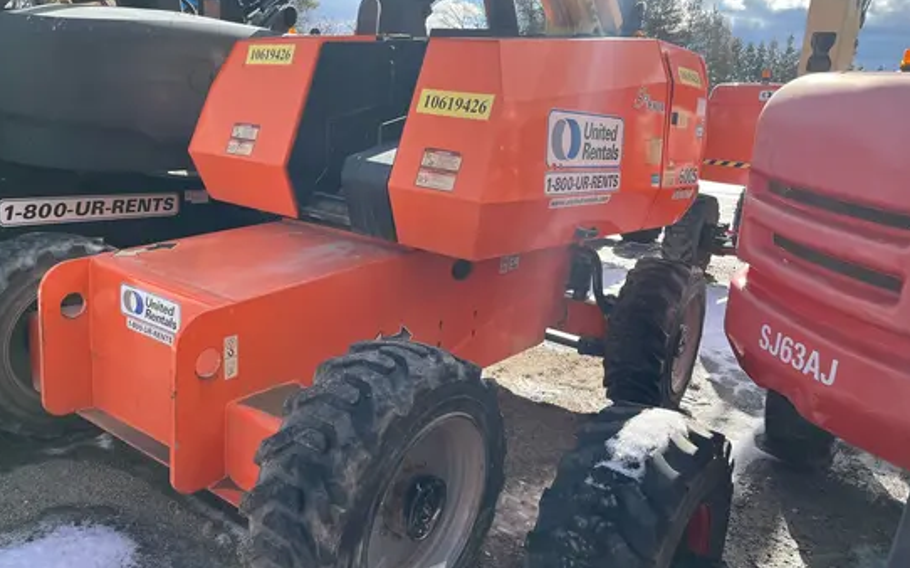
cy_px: 263
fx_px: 694
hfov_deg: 66.5
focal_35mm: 28
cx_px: 455
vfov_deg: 44.4
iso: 50
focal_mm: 5.1
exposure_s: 1/1695
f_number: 1.6
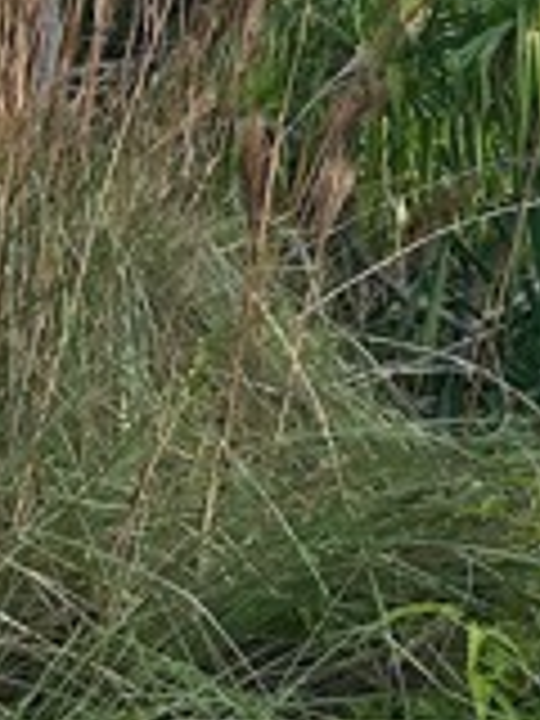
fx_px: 3037
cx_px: 1042
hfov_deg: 9.6
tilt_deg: +21.3
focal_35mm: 146
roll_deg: +3.8
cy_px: -756
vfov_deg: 11.9
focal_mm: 5.7
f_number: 1.5
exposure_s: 1/3257
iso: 50
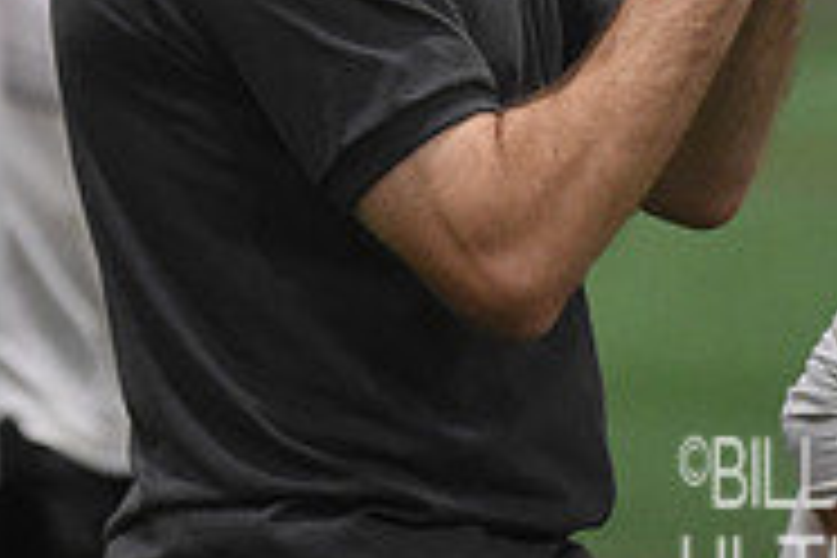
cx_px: 392
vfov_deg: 2.2
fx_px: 14460
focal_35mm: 622
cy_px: -209
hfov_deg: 3.3
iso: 10000
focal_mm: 200
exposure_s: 1/640
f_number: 2.8
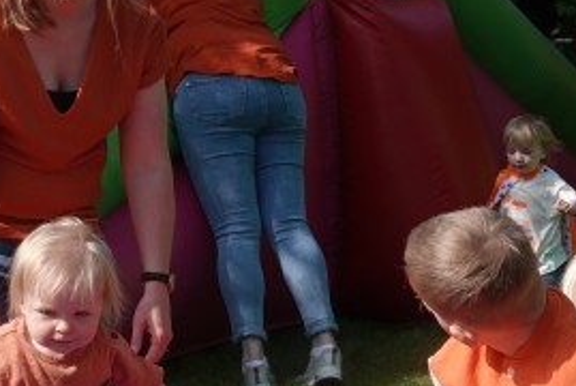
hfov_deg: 14.4
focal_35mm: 137
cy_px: 532
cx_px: 707
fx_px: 2194
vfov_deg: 9.8
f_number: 3.5
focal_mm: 15.17
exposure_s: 1/1000
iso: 100
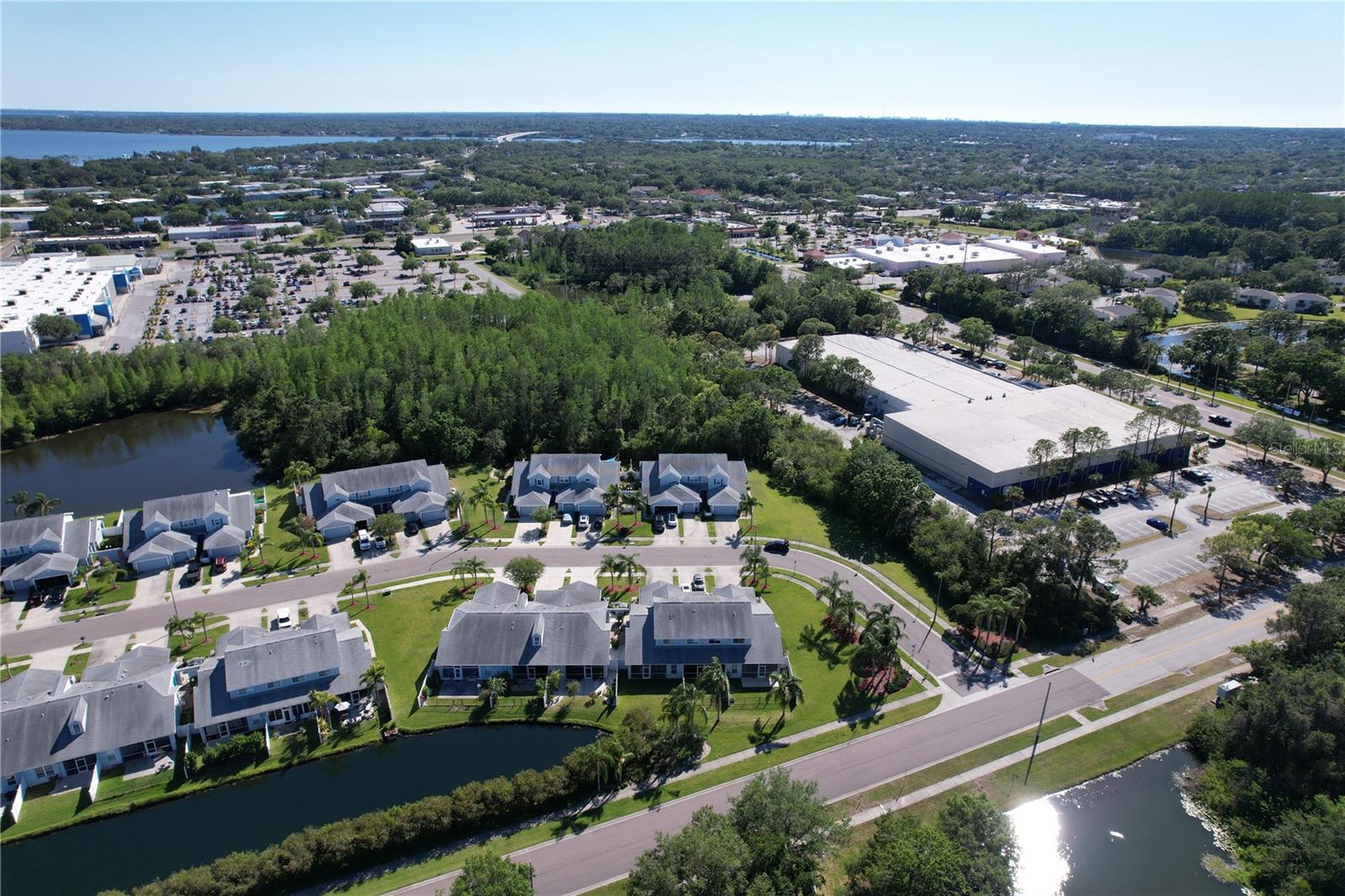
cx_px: 672
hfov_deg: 78.6
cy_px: 448
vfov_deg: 57.2
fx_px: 822
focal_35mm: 22
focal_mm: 8.38
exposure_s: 1/1600
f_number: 2.8
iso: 100
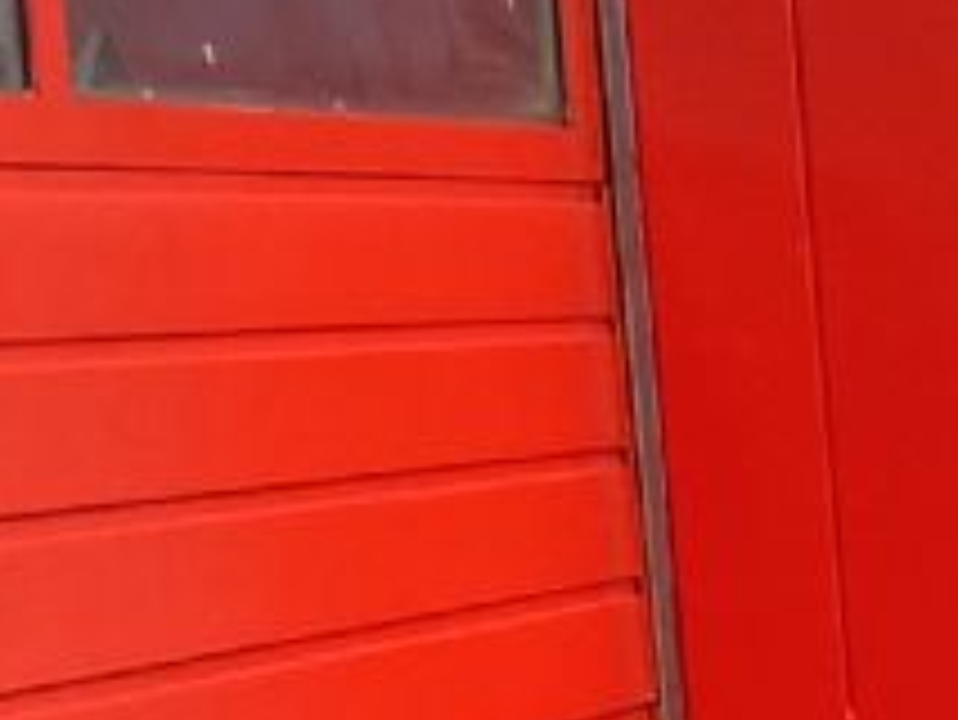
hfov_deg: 9.4
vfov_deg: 7.7
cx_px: 2325
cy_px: 1404
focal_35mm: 186
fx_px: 5150
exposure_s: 1/244
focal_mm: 3.3
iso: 25
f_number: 2.4
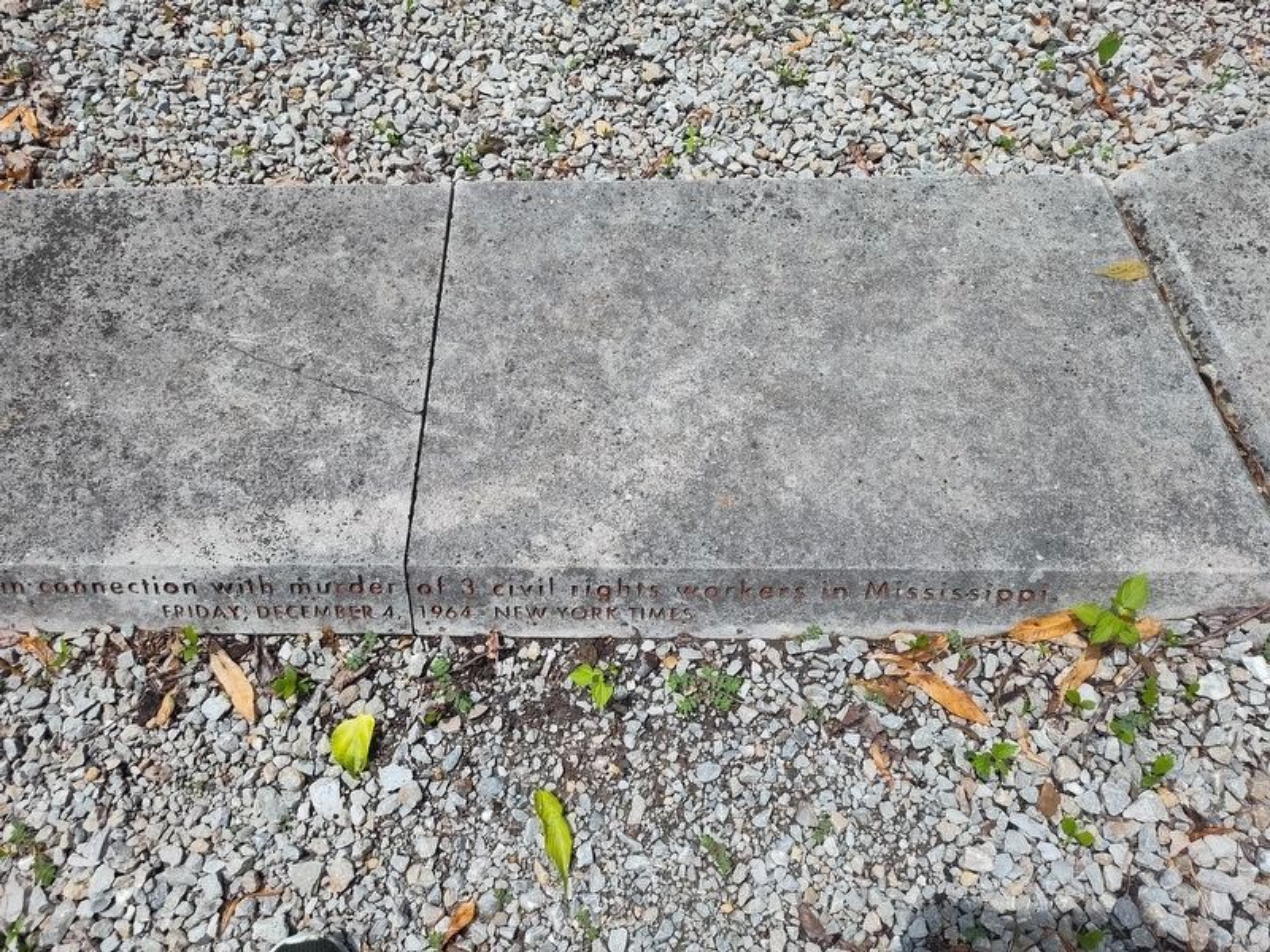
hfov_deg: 73.9
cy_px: 476
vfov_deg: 58.9
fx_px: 844
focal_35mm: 23
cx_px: 635
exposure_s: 1/1122
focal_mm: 5.56
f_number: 1.8
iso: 100
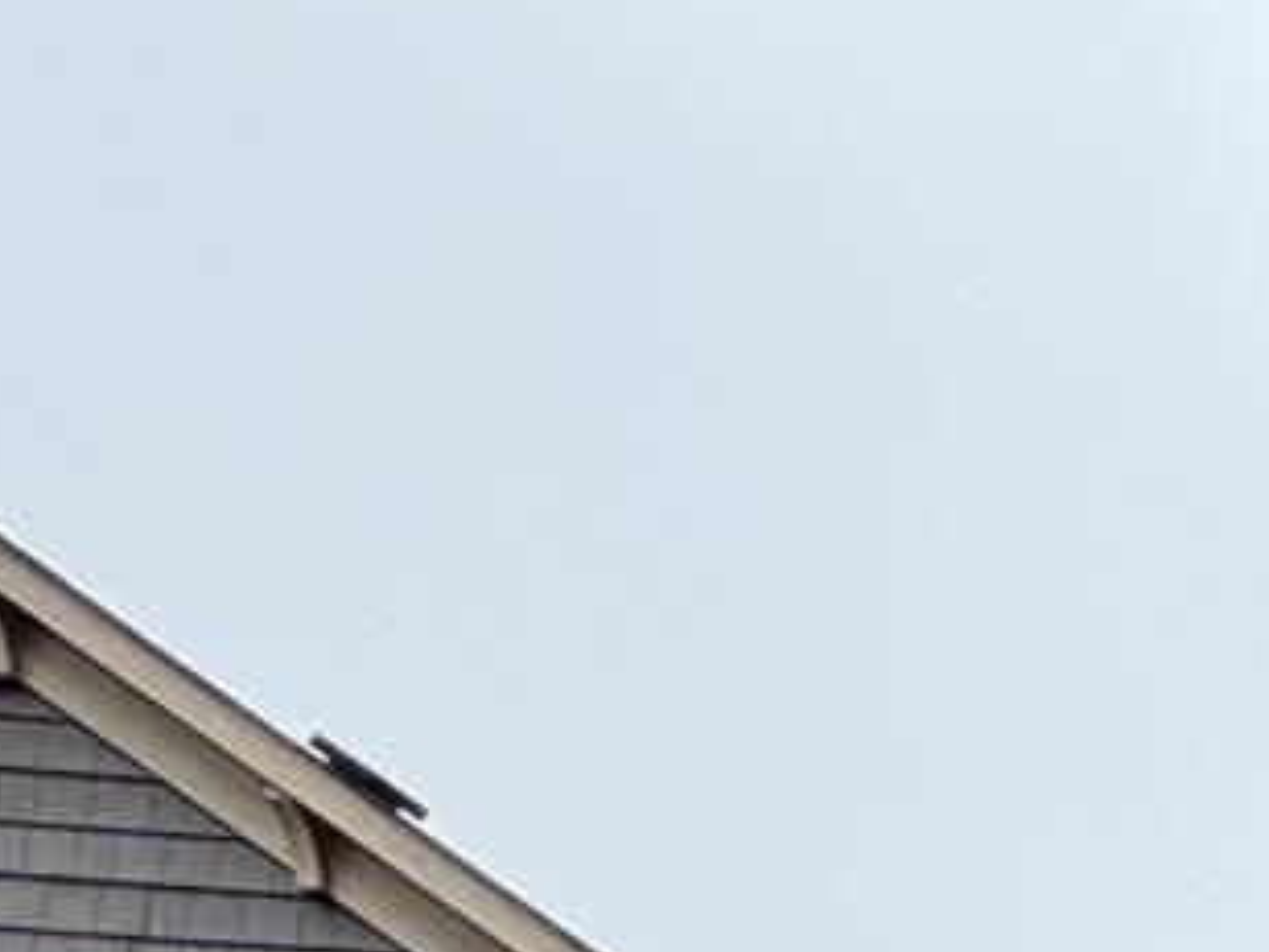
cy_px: 2584
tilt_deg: +0.2
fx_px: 3409
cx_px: 3263
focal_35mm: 93
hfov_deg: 13.4
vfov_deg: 11.6
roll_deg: -1.1
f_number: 2.2
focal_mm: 2.22
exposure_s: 1/527
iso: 40
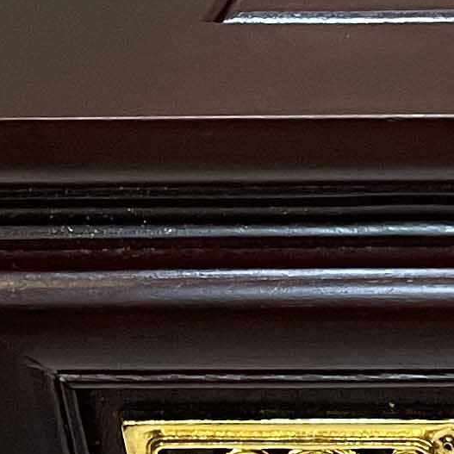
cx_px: 826
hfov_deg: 9.8
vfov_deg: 10.0
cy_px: 680
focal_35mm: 169
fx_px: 2508
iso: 160
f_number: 1.6
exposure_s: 1/50
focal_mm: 5.1
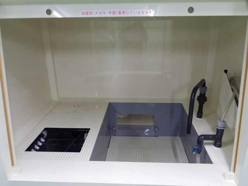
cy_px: 93
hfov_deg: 61.7
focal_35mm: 29
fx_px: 208
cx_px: 124
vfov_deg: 48.2
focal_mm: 6.2
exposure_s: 1/50
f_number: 3.2
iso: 1000
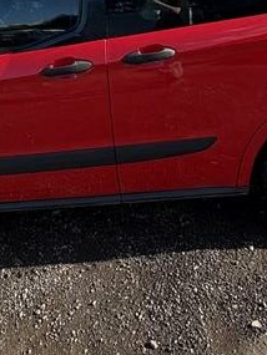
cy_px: -66
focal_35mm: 44
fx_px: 452
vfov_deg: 34.7
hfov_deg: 32.8
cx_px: 115
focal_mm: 2.22
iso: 40
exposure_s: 1/944
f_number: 2.2
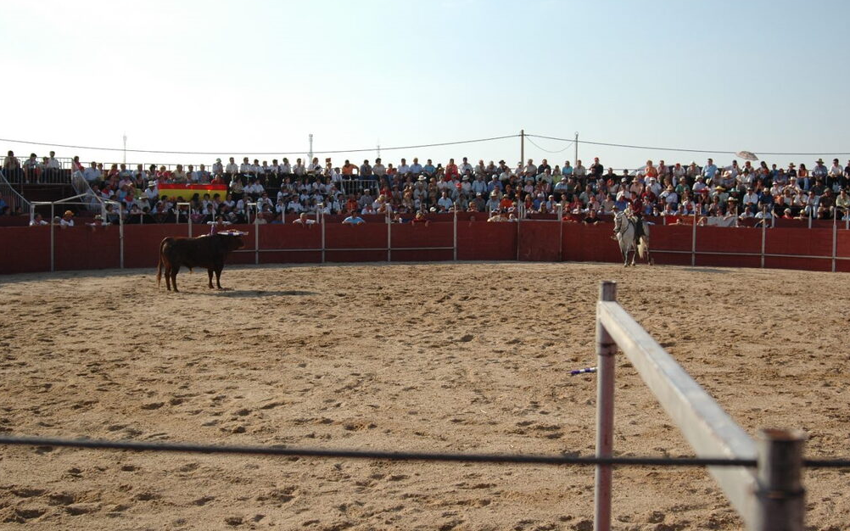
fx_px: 996
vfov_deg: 29.9
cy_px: 272
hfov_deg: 46.2
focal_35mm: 43
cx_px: 425
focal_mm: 28
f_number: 4.5
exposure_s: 1/1600
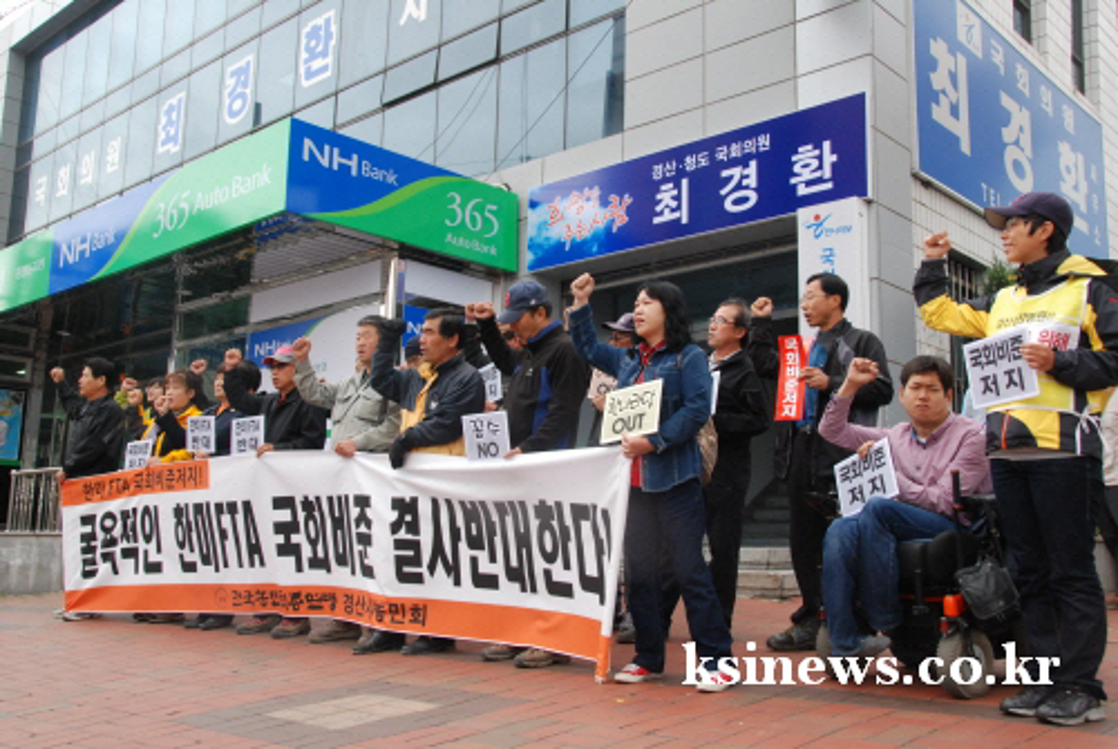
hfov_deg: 57.2
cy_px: 374
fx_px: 1026
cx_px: 559
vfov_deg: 40.1
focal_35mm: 33
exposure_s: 1/250
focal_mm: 22
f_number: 8
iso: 800
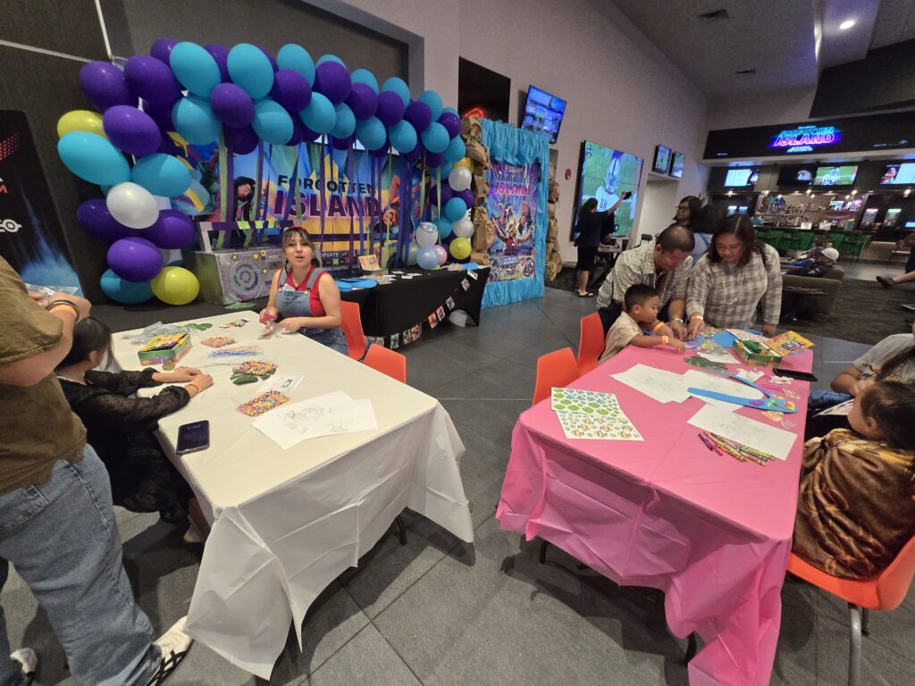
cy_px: 343
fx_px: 344
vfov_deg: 89.9
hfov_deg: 106.2
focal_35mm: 13
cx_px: 458
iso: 400
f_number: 2.2
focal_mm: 2.2
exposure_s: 1/60
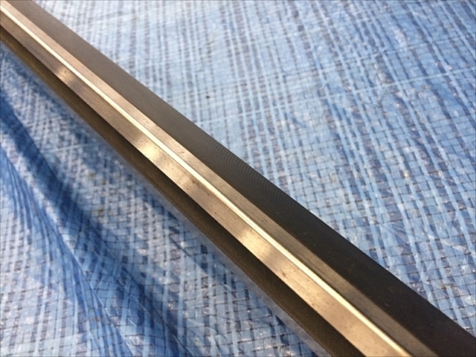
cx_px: 238
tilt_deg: -56.1
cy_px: 178
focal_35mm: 29
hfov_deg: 61.7
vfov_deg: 48.2
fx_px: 399
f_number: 2.2
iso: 100
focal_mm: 4.15
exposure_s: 1/30
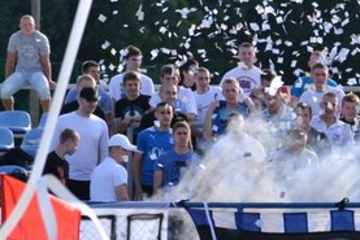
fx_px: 2821
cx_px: 270
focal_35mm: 282
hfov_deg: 7.3
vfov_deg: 4.9
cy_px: 131
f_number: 4
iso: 200
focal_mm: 80
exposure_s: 1/800
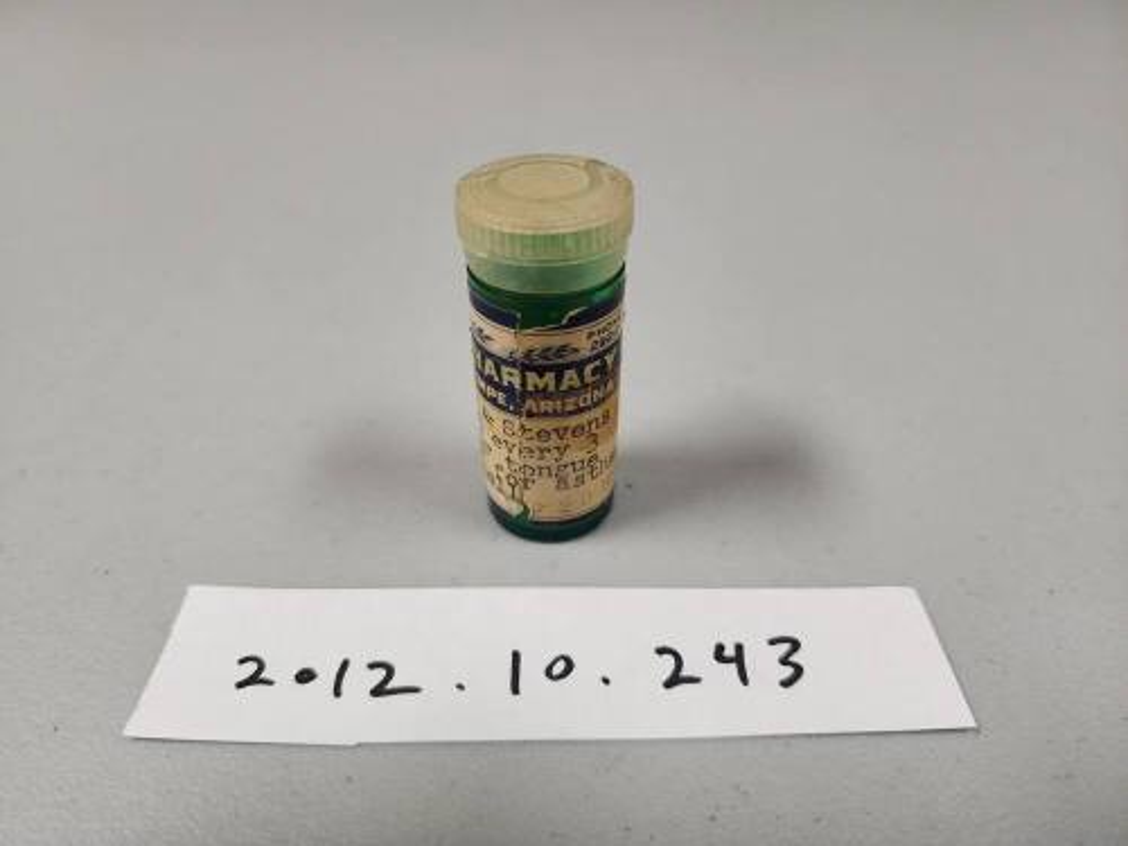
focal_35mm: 23
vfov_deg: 58.9
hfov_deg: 73.9
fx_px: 749
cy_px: 423
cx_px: 564
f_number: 1.8
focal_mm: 6.4
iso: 500
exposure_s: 1/120
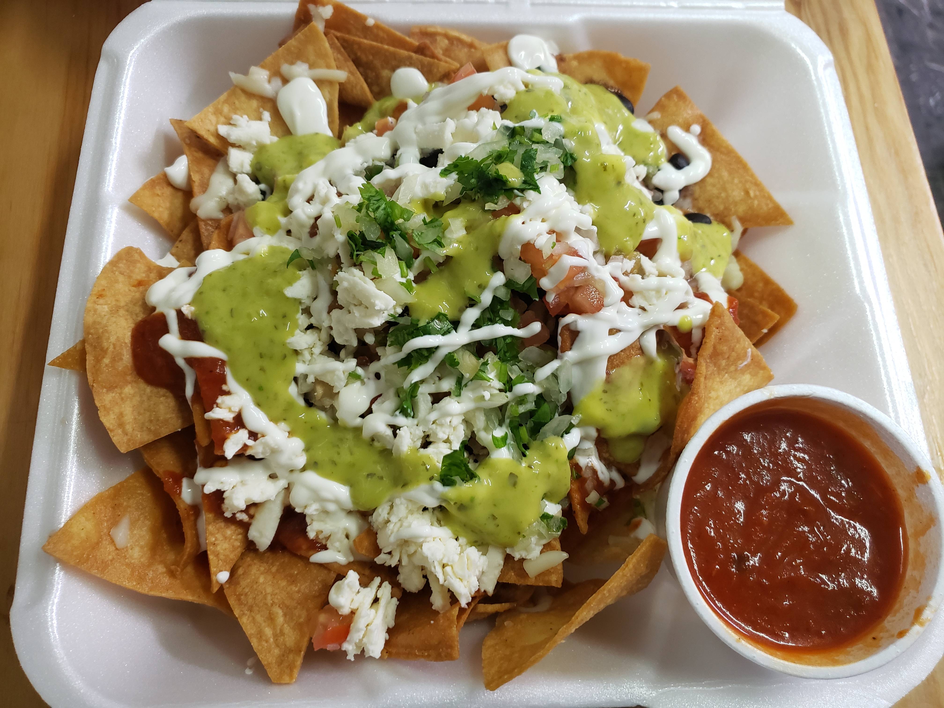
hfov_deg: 67.3
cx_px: 472
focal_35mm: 26
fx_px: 709
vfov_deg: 53.1
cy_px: 354
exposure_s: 1/60
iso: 200
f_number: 1.5
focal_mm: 4.3
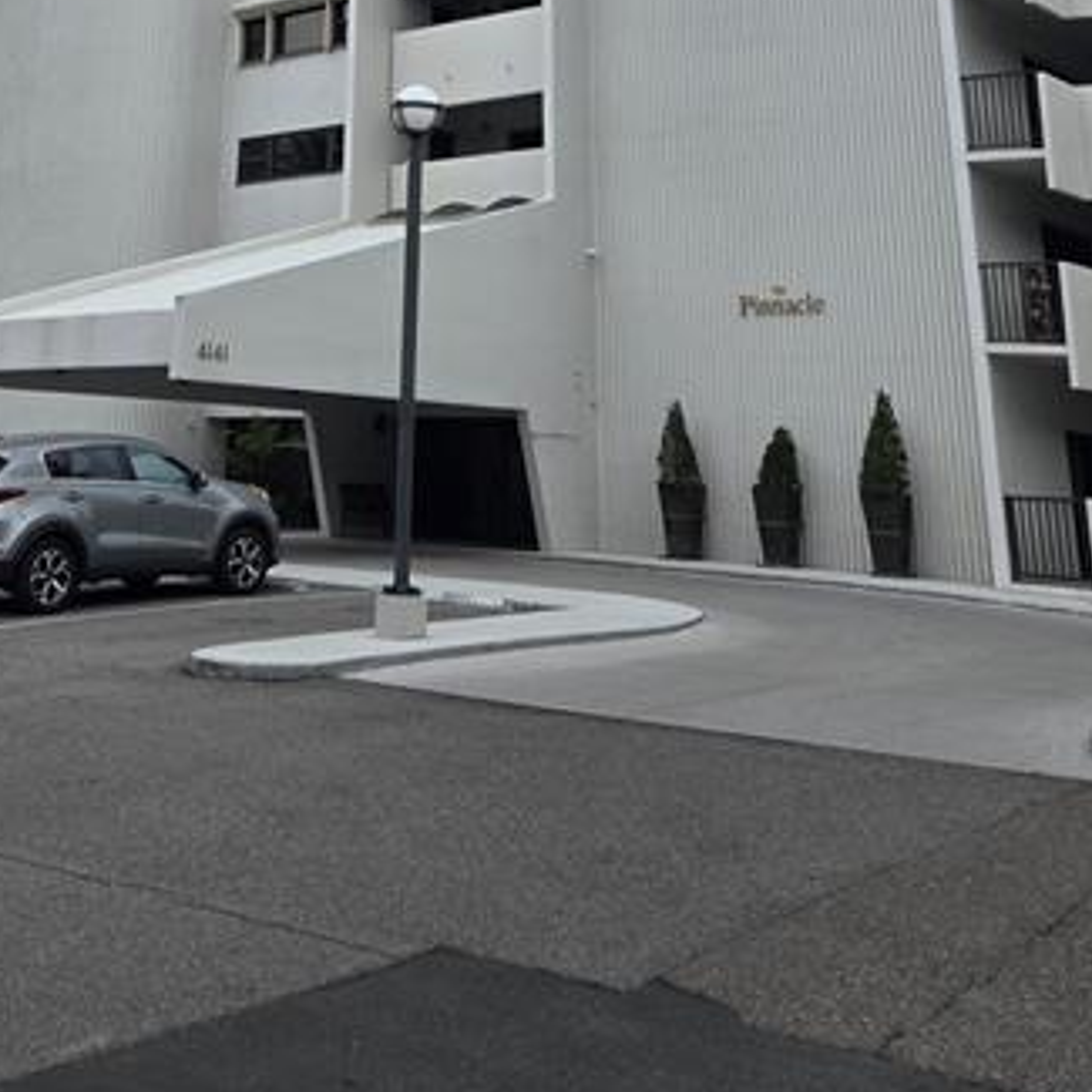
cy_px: -161
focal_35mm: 48
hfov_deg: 35.0
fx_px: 1713
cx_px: 353
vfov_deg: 30.8
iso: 50
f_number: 1.8
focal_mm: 5.4
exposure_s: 1/2921
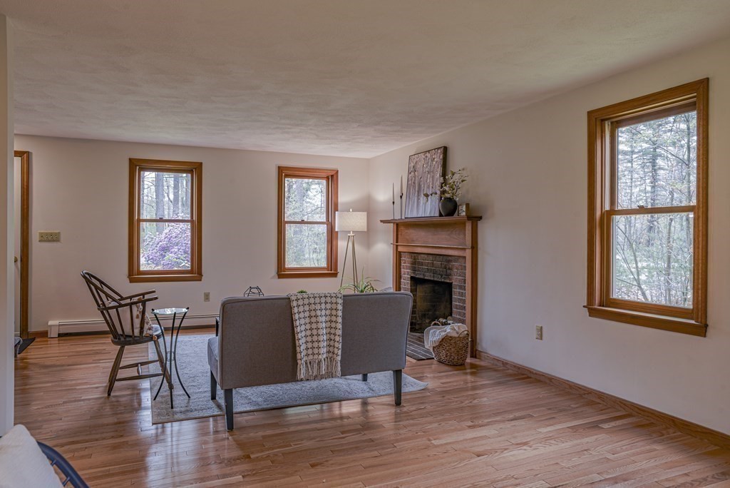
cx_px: 365
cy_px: 244
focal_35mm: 24
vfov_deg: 53.2
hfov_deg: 73.7
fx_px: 487
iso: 100
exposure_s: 1/1.67
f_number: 8
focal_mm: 24
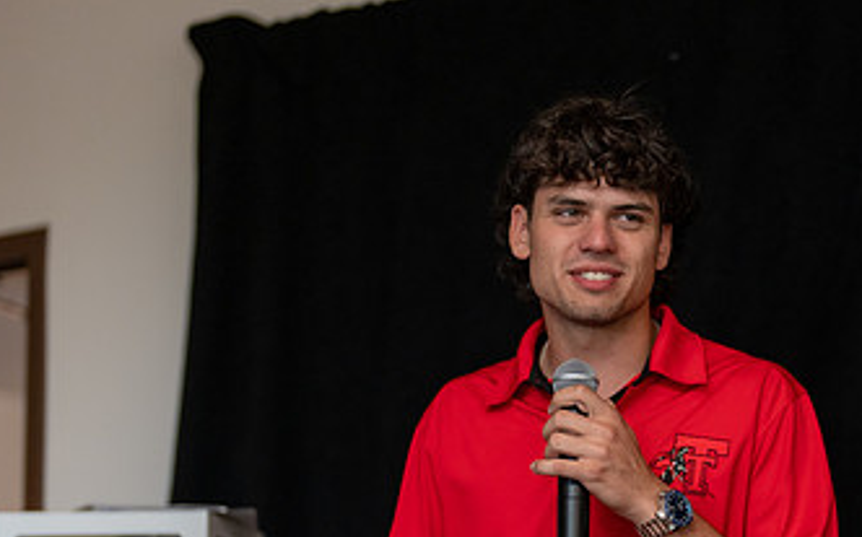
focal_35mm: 113
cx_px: 696
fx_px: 2653
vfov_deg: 11.5
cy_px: 522
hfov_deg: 18.3
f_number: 1.2
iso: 400
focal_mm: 50
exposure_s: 1/320
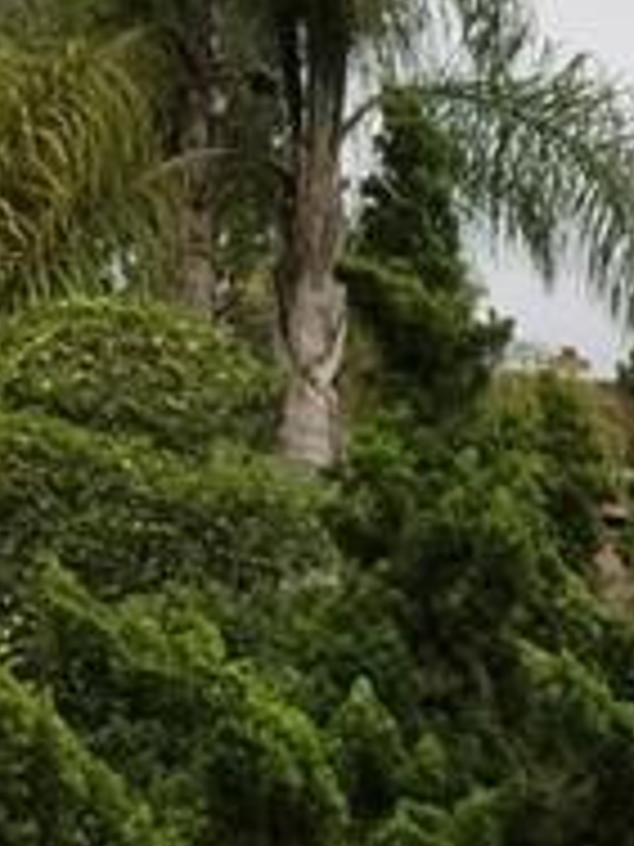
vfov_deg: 18.1
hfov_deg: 13.1
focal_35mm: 106
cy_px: 846
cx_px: 994
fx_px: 2589
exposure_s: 1/3560
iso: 50
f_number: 1.7
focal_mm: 4.25
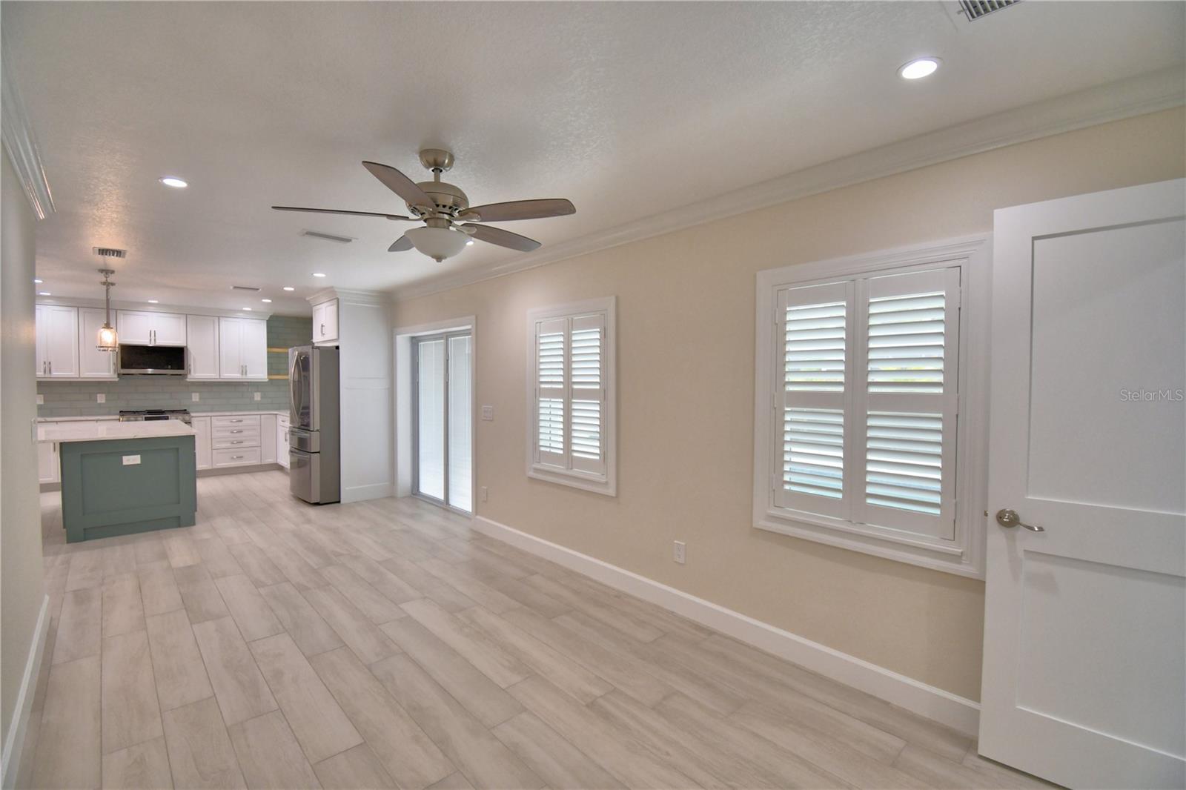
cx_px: 593
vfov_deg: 77.3
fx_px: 494
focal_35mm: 15
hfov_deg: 100.4
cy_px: 395
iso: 400
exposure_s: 1/125
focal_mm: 10
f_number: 4.5
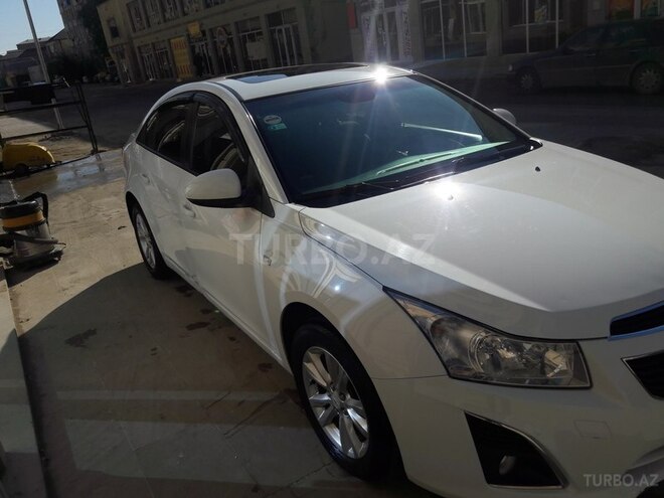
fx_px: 537
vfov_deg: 49.7
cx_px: 332
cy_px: 249
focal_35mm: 28
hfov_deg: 63.4
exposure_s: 1/3571
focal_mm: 3.7
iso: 40
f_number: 1.9
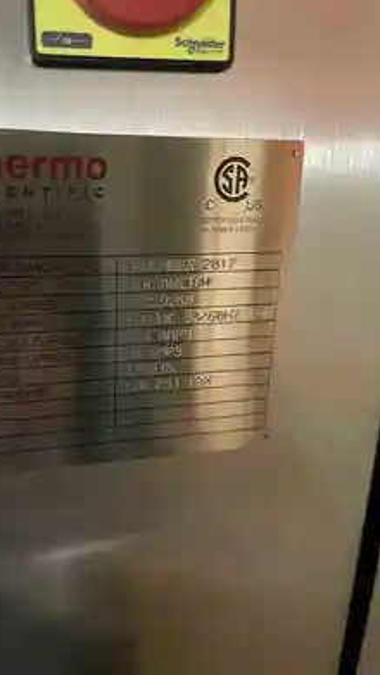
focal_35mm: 29
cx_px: 123
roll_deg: -0.6
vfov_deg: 66.1
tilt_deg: -19.0
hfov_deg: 39.6
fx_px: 519
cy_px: 344
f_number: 1.6
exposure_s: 1/30
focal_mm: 4.2
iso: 800
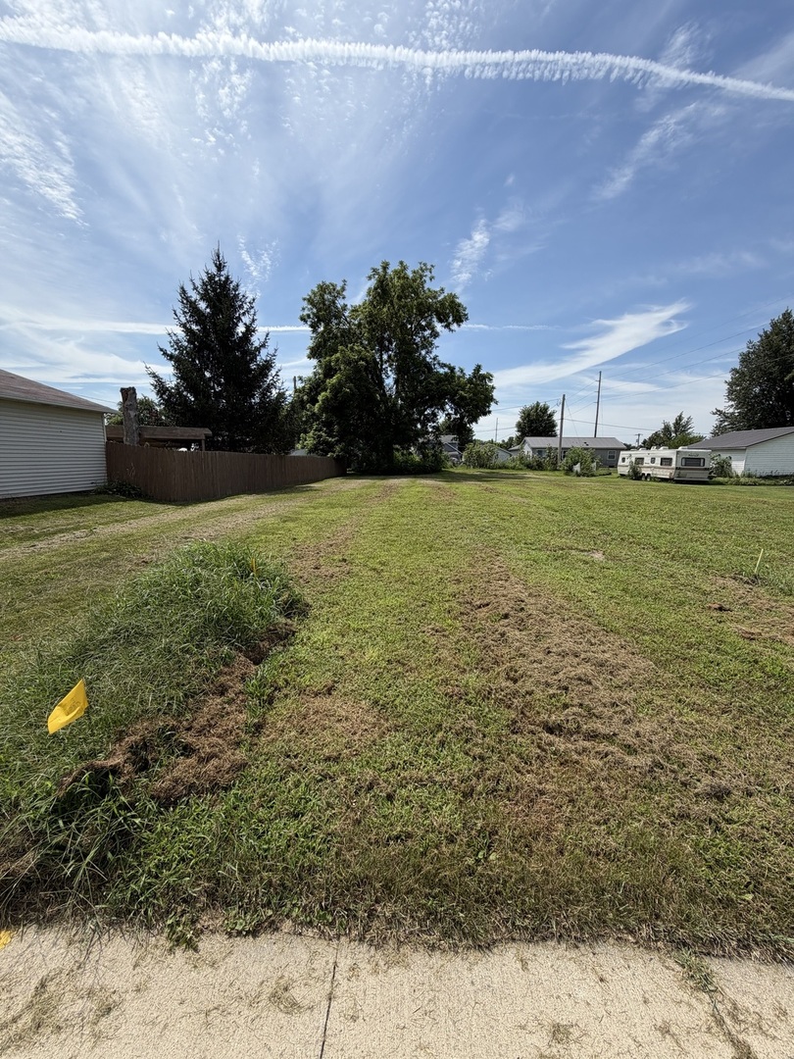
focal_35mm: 14
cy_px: 530
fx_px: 428
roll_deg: -1.0
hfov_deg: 85.7
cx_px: 397
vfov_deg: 102.1
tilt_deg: -8.9
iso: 20
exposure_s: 1/1033
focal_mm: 2.22
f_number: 2.2
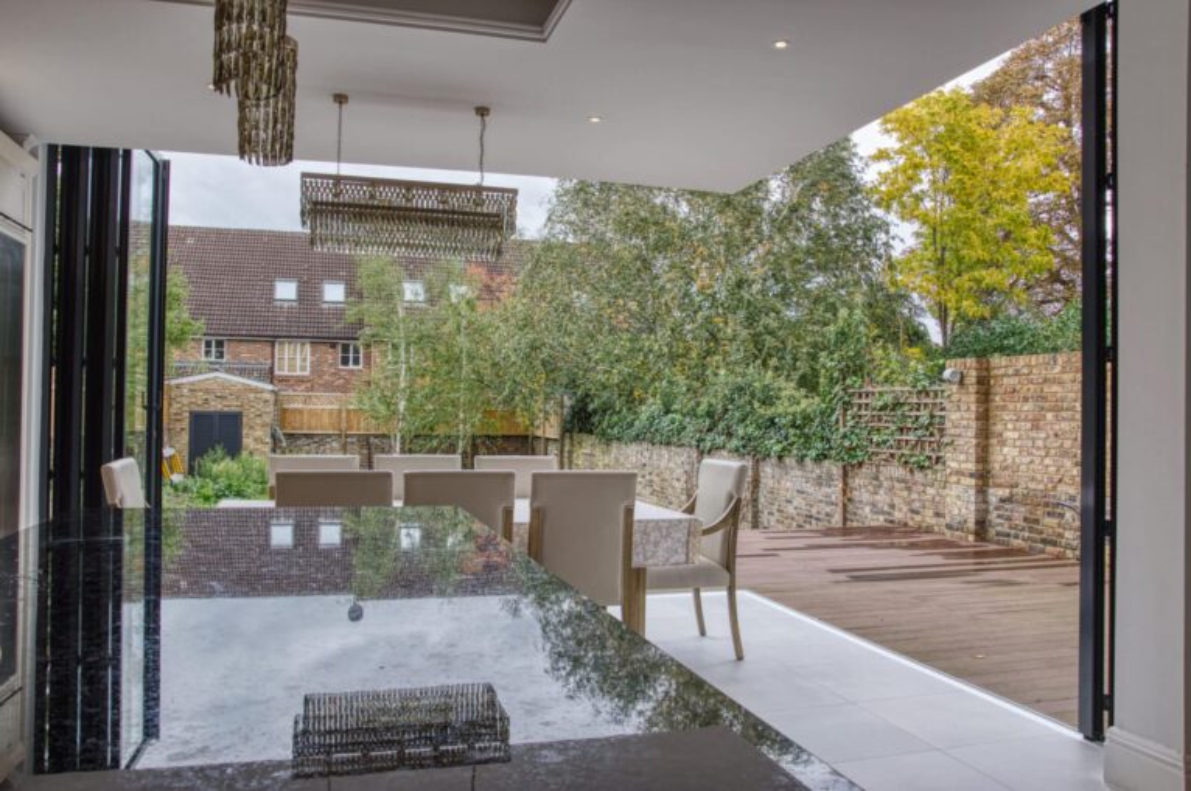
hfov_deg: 67.4
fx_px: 892
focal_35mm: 27
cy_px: 396
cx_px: 596
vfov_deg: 47.8
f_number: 9
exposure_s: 1/20
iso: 100
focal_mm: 18
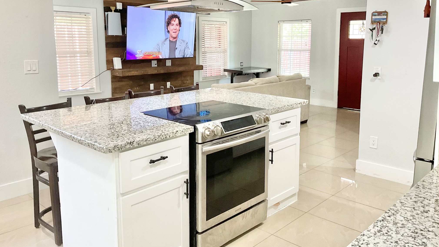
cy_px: 90
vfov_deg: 36.4
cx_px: 219
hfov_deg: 61.0
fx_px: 372
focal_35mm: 32
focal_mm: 3
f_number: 1.8
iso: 80
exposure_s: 1/60
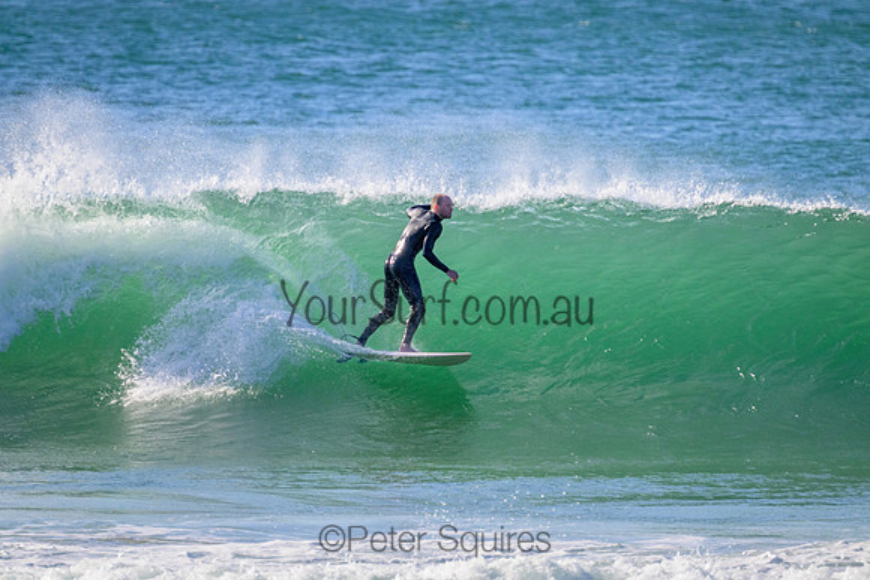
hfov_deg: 2.6
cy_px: 290
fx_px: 19337
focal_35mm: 800
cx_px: 435
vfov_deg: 1.7
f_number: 11
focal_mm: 800
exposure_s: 1/2000
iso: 1800
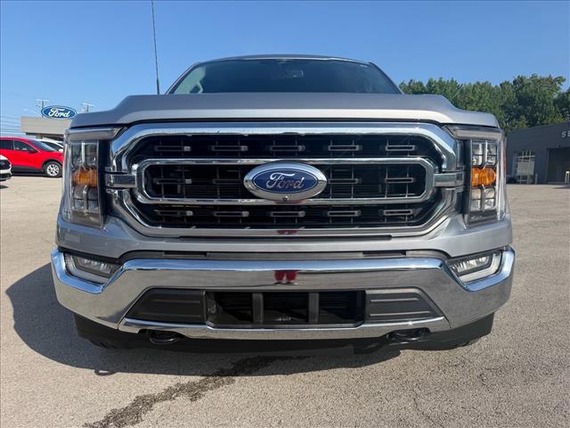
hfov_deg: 71.6
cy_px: 214
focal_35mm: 24
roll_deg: -2.8
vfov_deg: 56.8
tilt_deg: -3.1
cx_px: 285
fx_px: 395
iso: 100
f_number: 1.78
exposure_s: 1/3953
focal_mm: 6.76
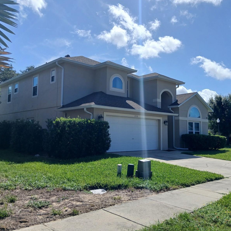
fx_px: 234
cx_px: 124
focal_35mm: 31
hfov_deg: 52.5
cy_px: 115
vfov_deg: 52.5
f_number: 1.8
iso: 20
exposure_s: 1/1127
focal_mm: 3.98
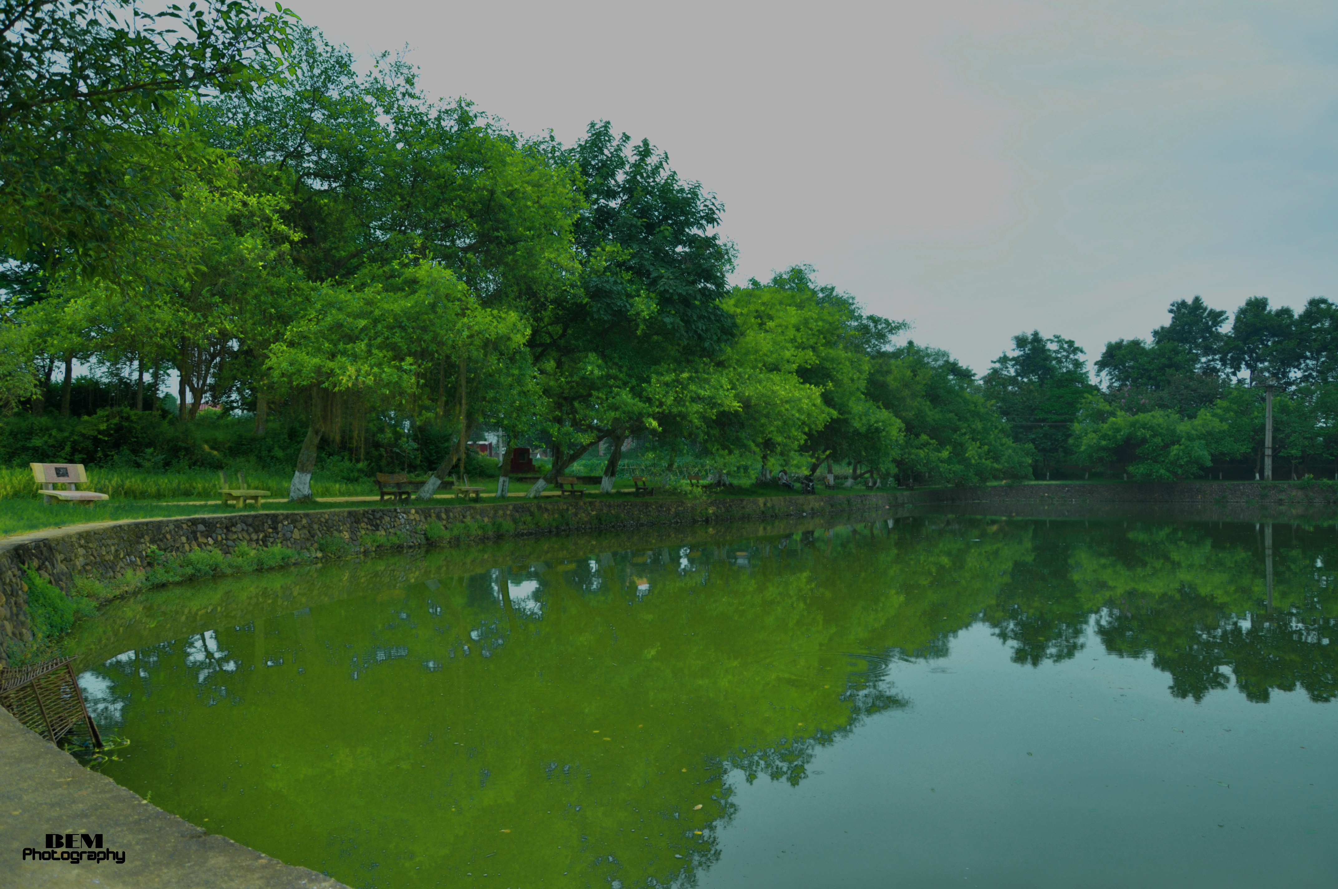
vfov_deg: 47.8
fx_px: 1002
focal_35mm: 27
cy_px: 444
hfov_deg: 67.4
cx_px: 669
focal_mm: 18
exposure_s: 1/400
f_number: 5.6
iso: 200
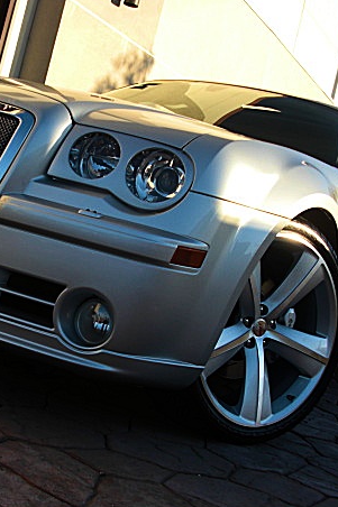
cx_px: 101
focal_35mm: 53
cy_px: 268
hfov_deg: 25.3
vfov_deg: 37.5
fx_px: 747
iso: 50
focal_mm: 6.3
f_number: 2.8
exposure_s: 1/400
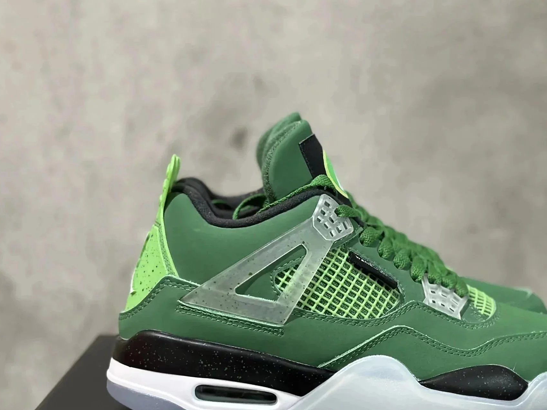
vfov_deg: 20.4
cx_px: 370
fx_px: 1138
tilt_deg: -6.5
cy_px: 228
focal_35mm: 72
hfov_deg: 26.9
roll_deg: -1.8
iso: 400
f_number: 1.78
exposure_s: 1/33
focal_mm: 6.86
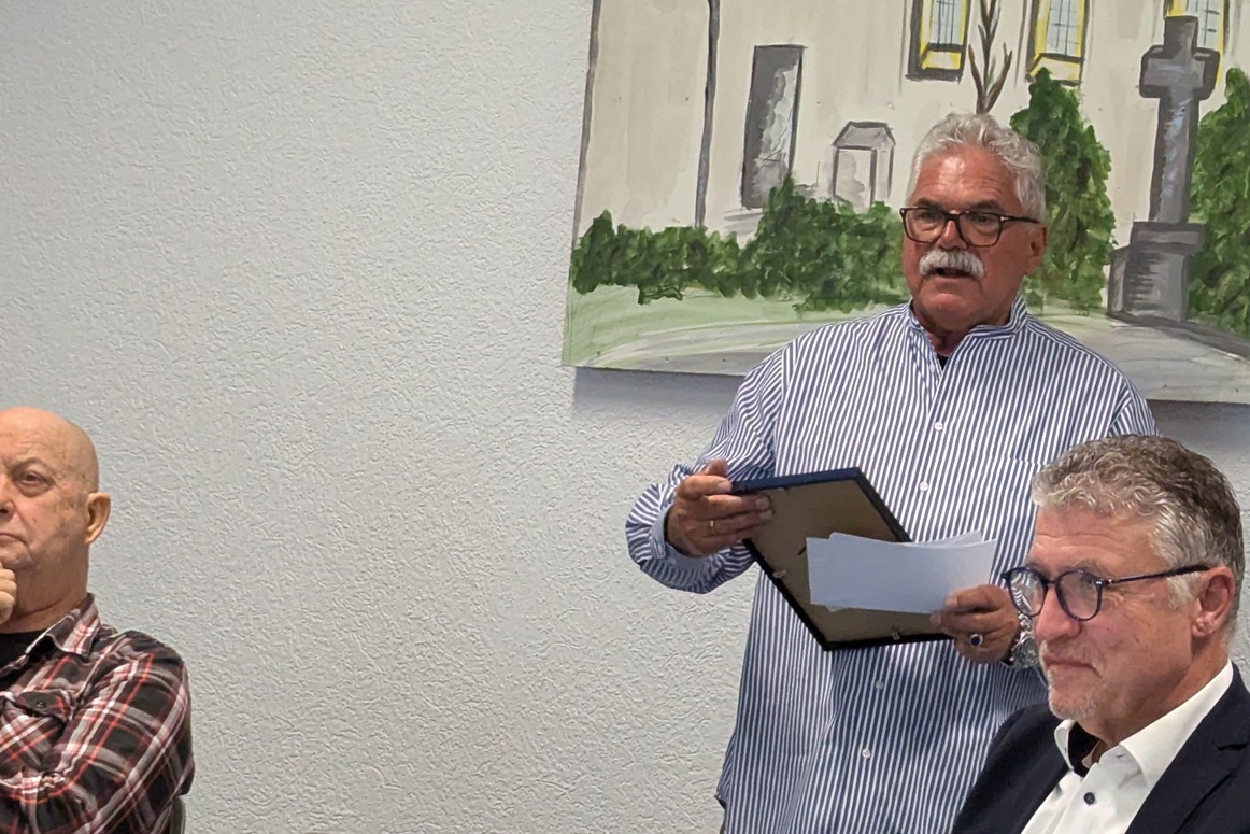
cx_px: 896
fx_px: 3820
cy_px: 386
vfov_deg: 12.5
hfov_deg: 18.5
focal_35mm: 110
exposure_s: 1/99.9
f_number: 1.85
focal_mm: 6.81
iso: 530
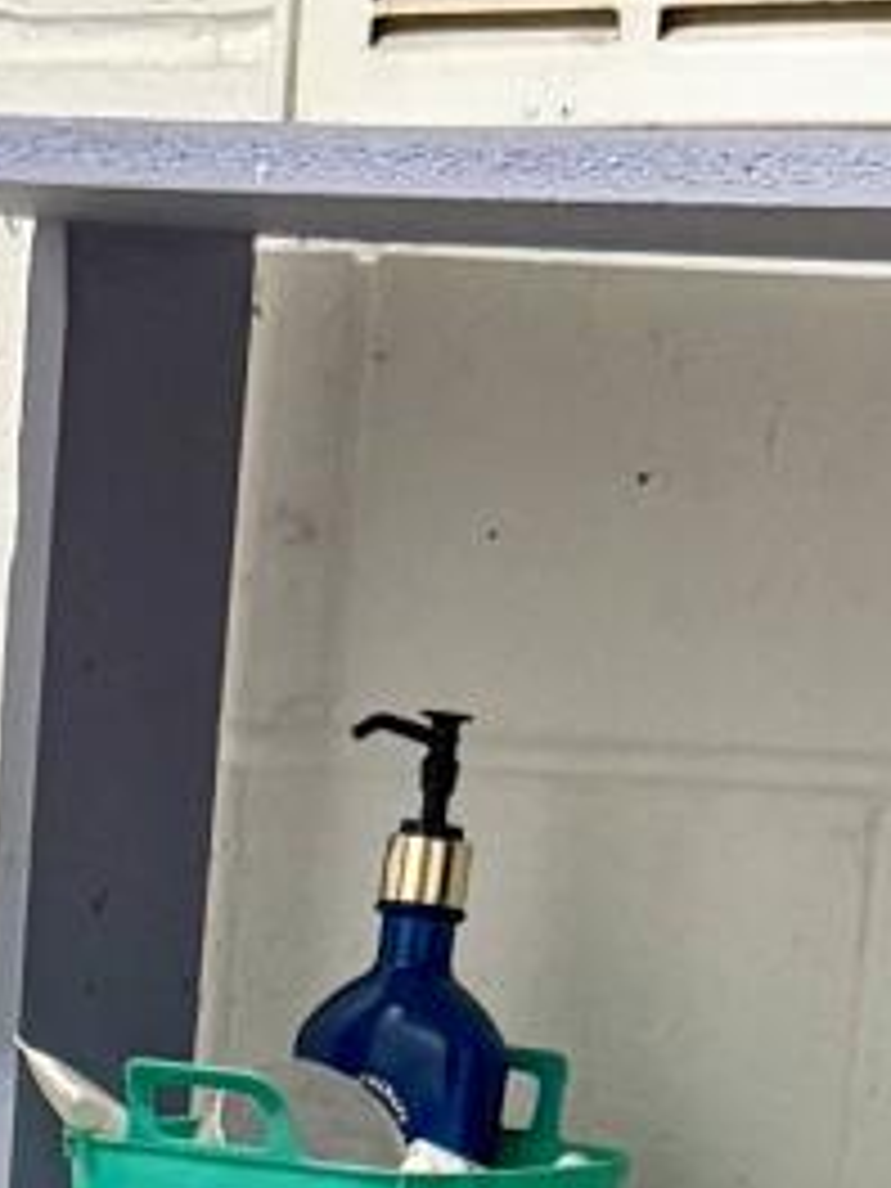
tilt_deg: -18.1
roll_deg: -3.2
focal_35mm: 182
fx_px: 6246
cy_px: 2812
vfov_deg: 9.7
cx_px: 63
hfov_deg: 8.1
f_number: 1.78
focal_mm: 6.76
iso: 250
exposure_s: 1/60
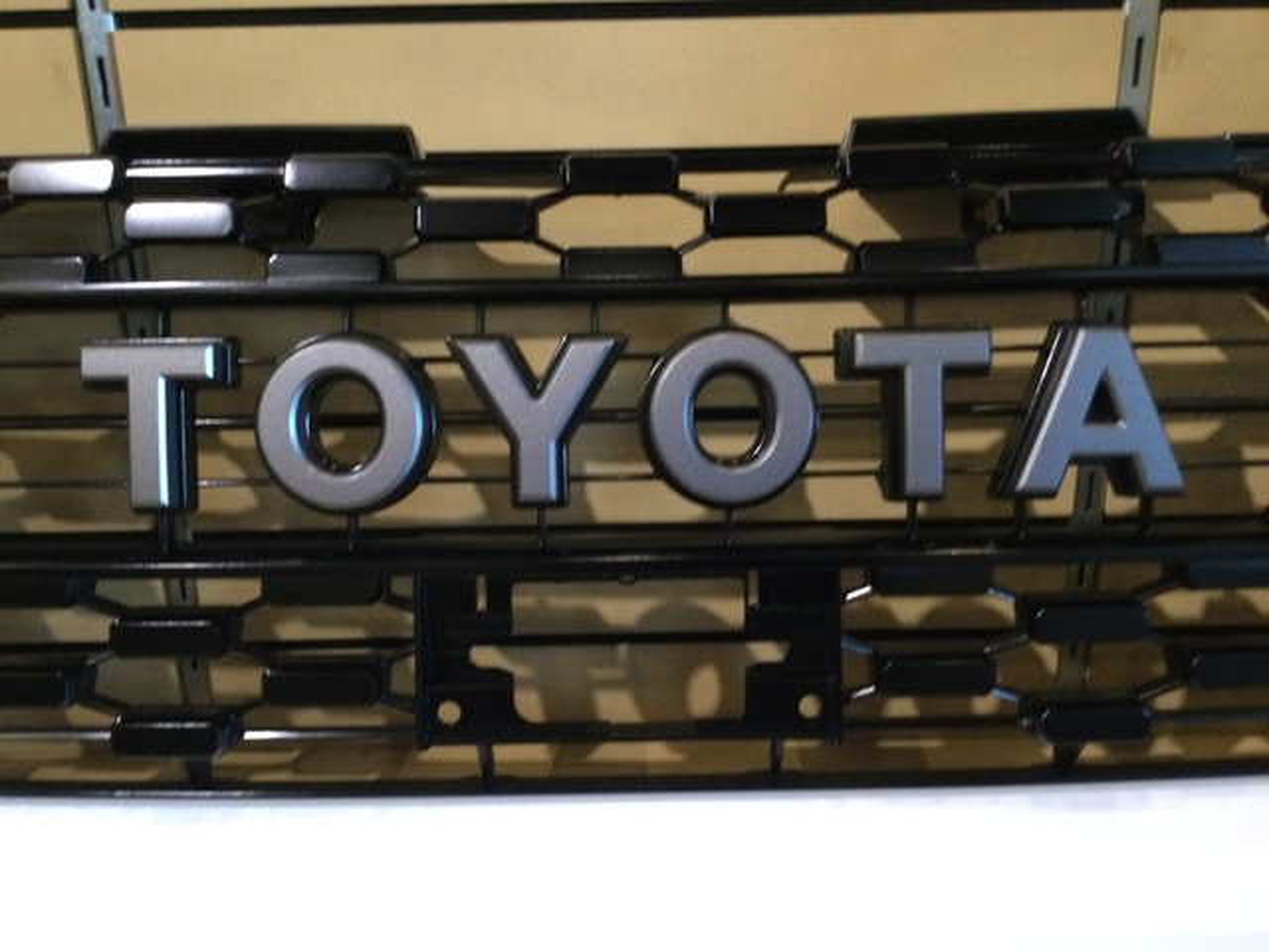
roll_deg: +0.9
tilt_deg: -18.2
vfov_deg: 45.4
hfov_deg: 58.4
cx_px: 634
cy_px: 476
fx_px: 1136
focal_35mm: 31
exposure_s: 1/17
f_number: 2.4
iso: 200
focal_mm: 3.3
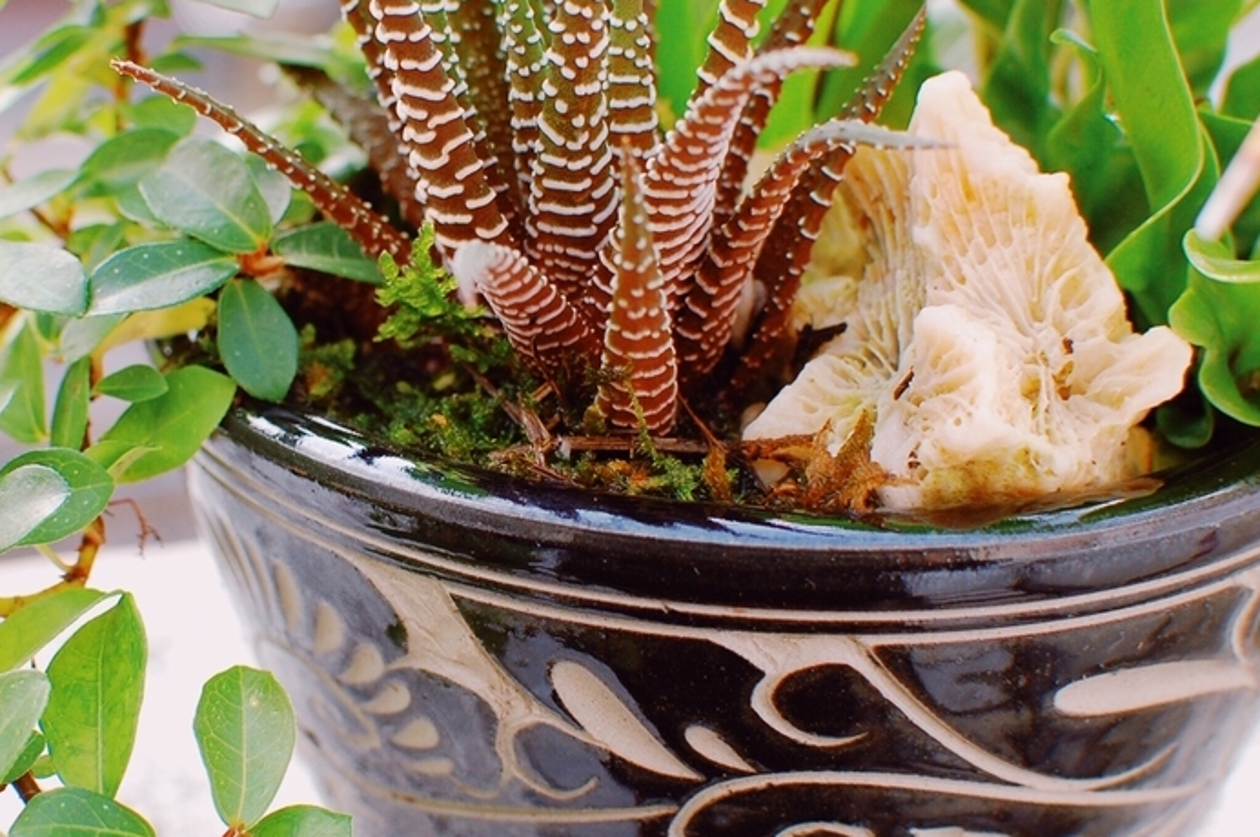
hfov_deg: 25.9
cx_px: 390
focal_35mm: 78
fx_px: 2718
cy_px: 447
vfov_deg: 17.5
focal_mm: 35
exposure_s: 1/125
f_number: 5.6
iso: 220
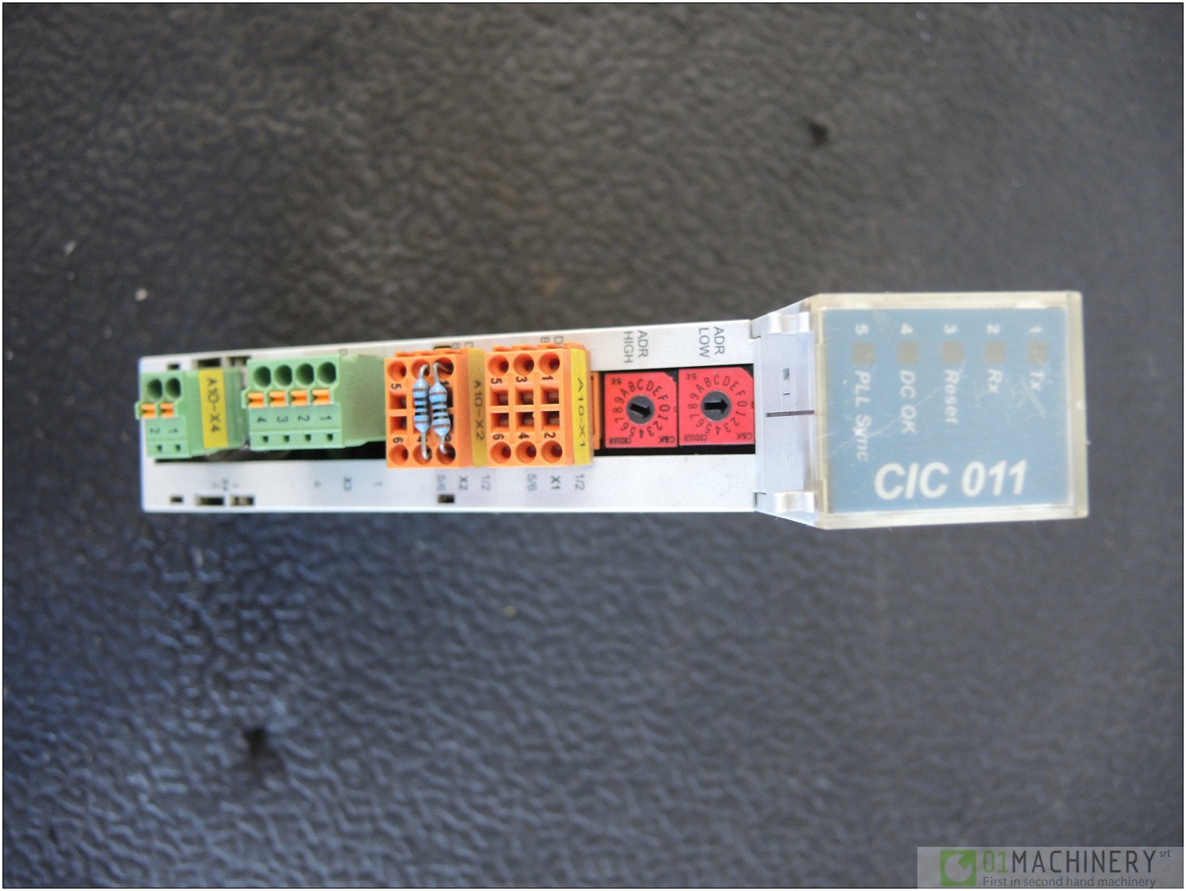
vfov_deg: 49.8
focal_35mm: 28
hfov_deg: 63.4
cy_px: 446
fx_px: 960
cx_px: 593
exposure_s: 1/20
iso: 400
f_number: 2
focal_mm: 6
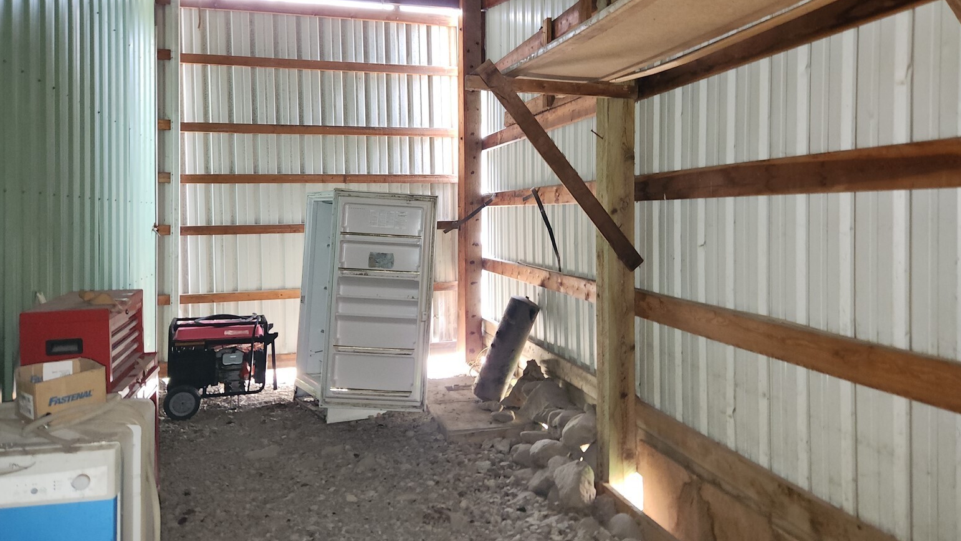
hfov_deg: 71.9
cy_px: 227
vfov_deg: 44.2
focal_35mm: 26
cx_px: 477
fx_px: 662
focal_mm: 5.4
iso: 160
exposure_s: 1/10
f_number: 1.8
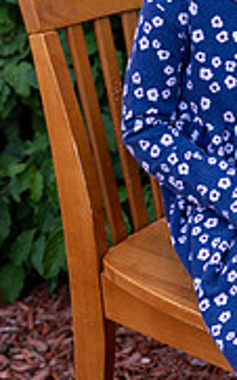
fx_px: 786
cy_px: 193
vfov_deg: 27.2
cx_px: 275
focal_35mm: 76
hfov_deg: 16.5
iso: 200
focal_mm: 30
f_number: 4
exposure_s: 1/200
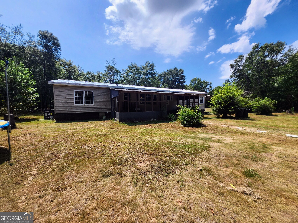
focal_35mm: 13
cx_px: 149
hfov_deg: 106.2
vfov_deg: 89.9
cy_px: 112
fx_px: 112
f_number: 2.2
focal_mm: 1.74
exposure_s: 1/2077
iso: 40
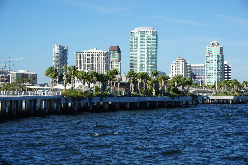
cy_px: 82
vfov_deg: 18.2
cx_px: 124
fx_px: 517
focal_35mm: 75
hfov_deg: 27.0
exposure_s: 1/160
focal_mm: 50
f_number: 11
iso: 100
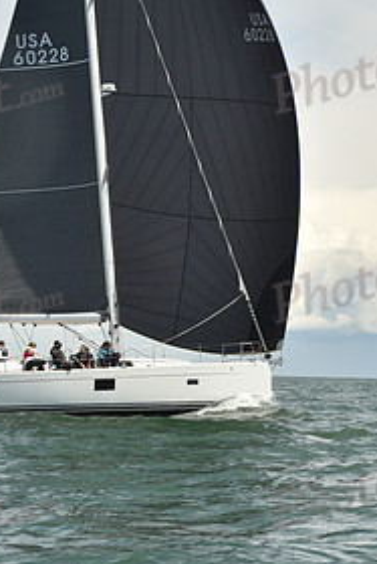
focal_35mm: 145
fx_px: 2275
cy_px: 195
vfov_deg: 14.1
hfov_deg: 9.5
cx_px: 168
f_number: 10
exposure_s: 1/800
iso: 320
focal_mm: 70
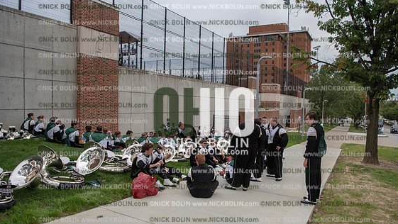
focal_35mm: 26
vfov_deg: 44.4
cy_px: 122
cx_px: 204
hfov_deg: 71.9
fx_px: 274
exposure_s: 1/4000
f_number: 5
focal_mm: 24
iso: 1250
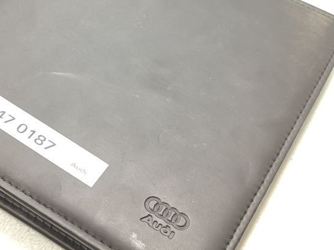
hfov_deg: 34.8
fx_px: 531
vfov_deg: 26.5
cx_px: 126
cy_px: 105
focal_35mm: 55
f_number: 1.89
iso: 320
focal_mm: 5.89
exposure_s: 1/100
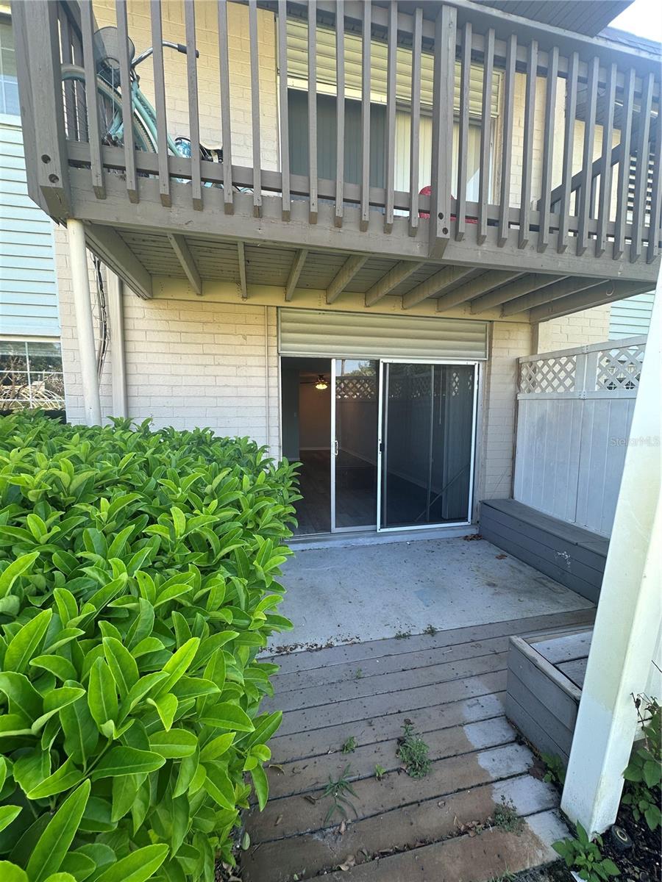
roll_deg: -2.8
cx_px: 331
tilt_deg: -5.3
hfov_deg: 85.7
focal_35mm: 14
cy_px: 441
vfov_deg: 102.1
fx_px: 357
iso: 40
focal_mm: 2.22
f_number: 2.2
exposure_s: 1/118
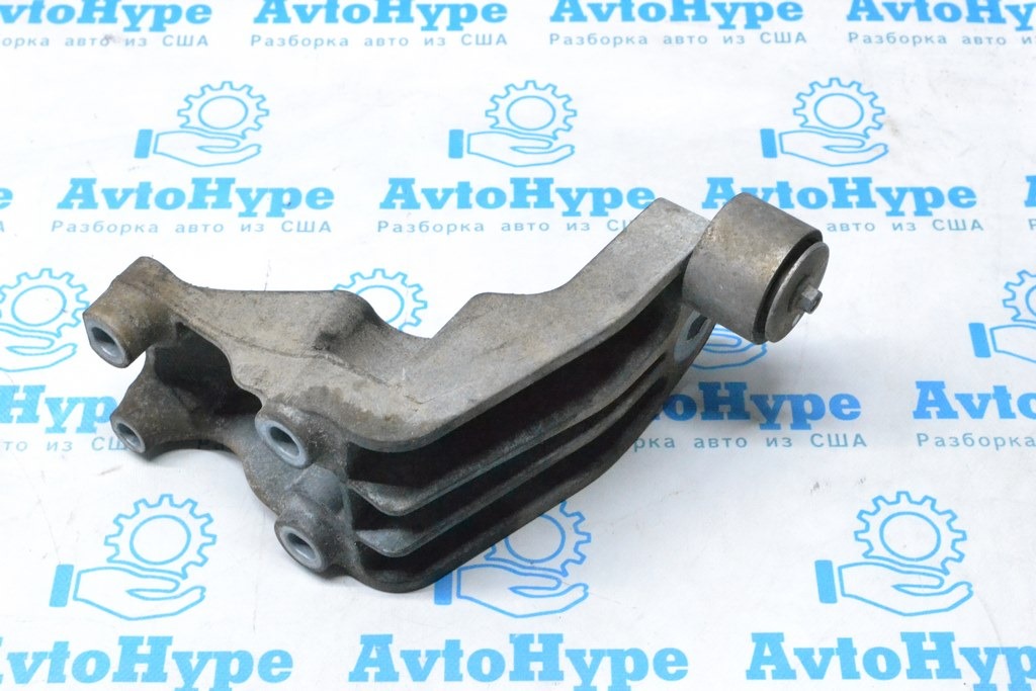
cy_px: 346
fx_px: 1899
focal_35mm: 66
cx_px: 518
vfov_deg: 20.6
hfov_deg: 30.5
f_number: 9
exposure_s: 1/160
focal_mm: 44
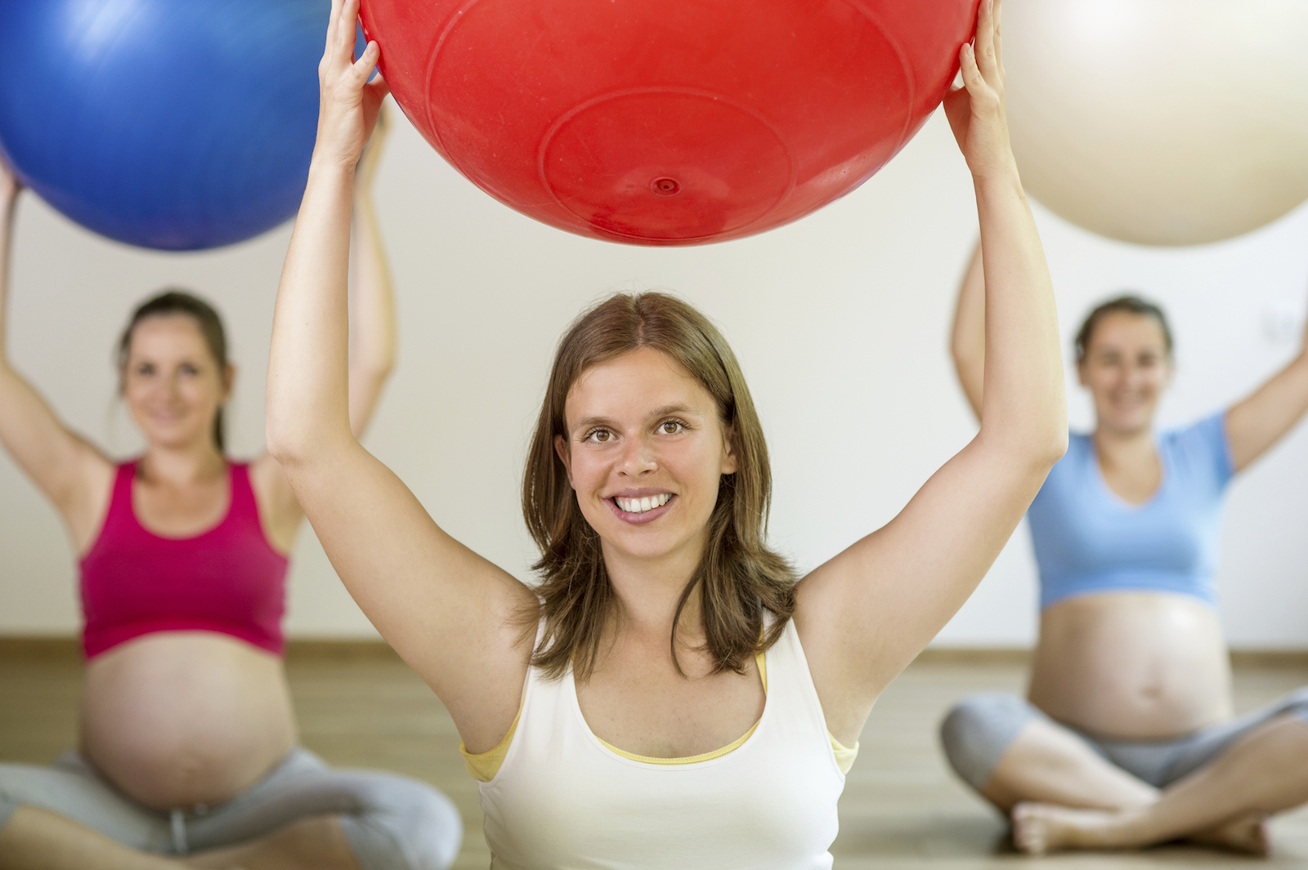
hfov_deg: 23.9
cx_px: 654
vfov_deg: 16.1
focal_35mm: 85
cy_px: 435
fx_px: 3087
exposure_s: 1/250
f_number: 3.5
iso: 800
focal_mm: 85
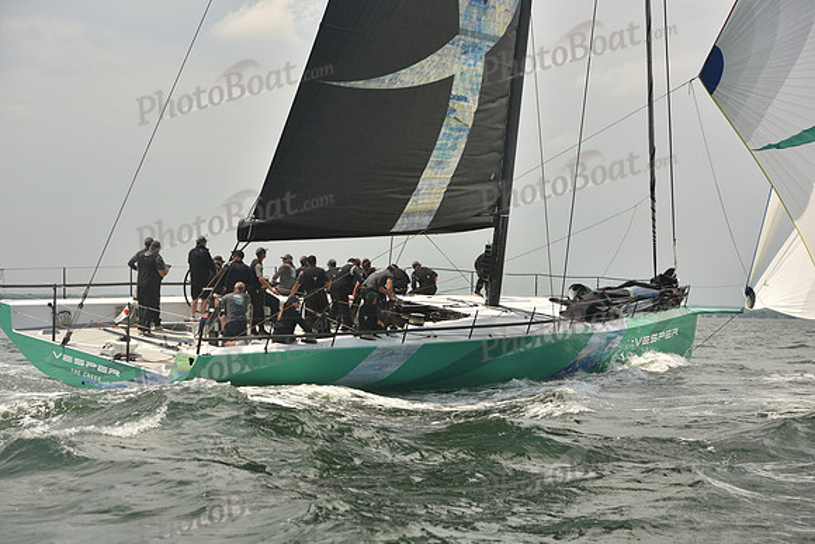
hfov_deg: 28.8
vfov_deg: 19.5
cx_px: 408
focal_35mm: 70
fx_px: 1585
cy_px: 272
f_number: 6.3
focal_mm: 70
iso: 250
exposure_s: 1/640
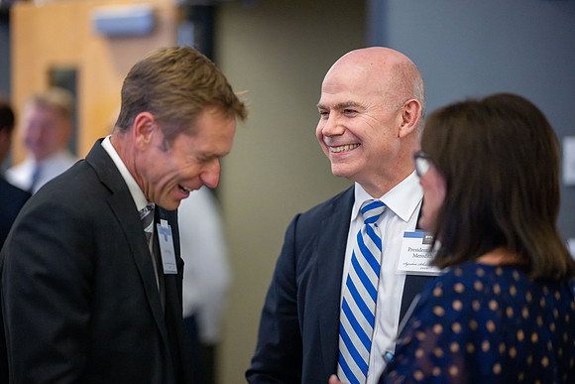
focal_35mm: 105
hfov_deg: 19.5
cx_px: 288
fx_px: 1677
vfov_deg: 13.0
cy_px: 192
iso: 6400
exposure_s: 1/500
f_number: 1.4
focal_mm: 105
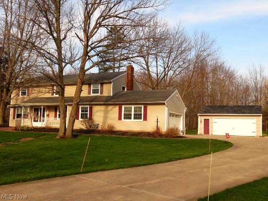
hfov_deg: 49.0
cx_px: 134
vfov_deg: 37.7
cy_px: 100
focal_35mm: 38
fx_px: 294
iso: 125
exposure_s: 1/800
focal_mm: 6.8
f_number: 4.2
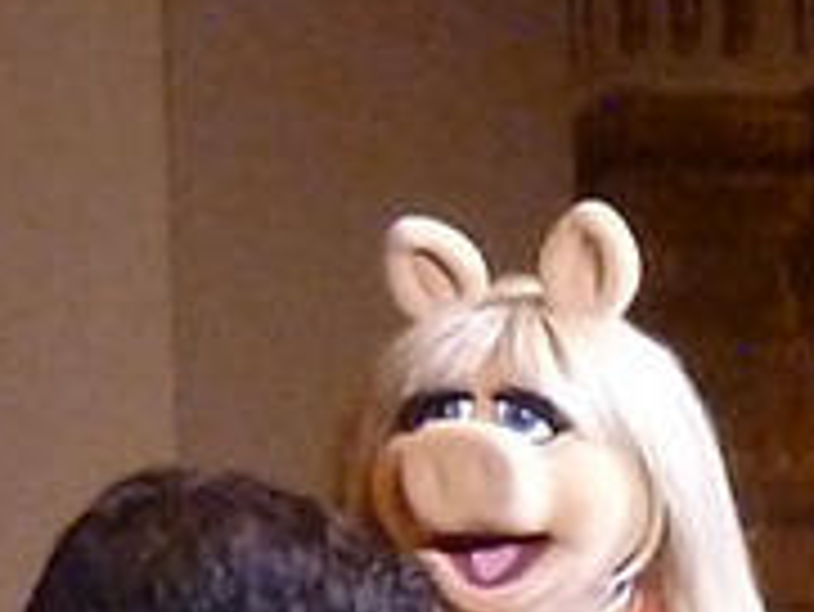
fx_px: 32002
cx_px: 953
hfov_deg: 1.5
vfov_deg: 1.1
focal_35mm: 1360
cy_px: 770
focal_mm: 68.8
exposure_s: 1/50
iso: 3200
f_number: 5.9
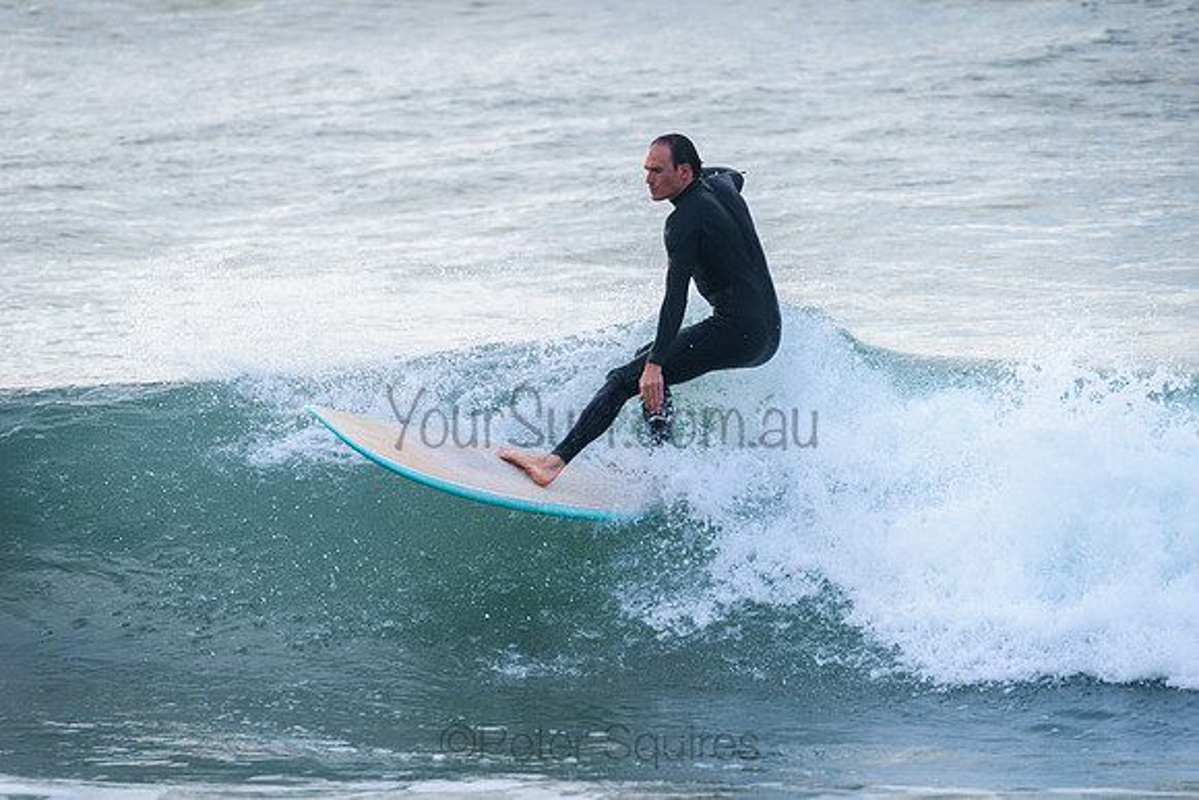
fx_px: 16750
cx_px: 600
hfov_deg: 4.1
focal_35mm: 503
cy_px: 400
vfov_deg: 2.7
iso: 450
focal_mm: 500
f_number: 5.6
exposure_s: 1/1000
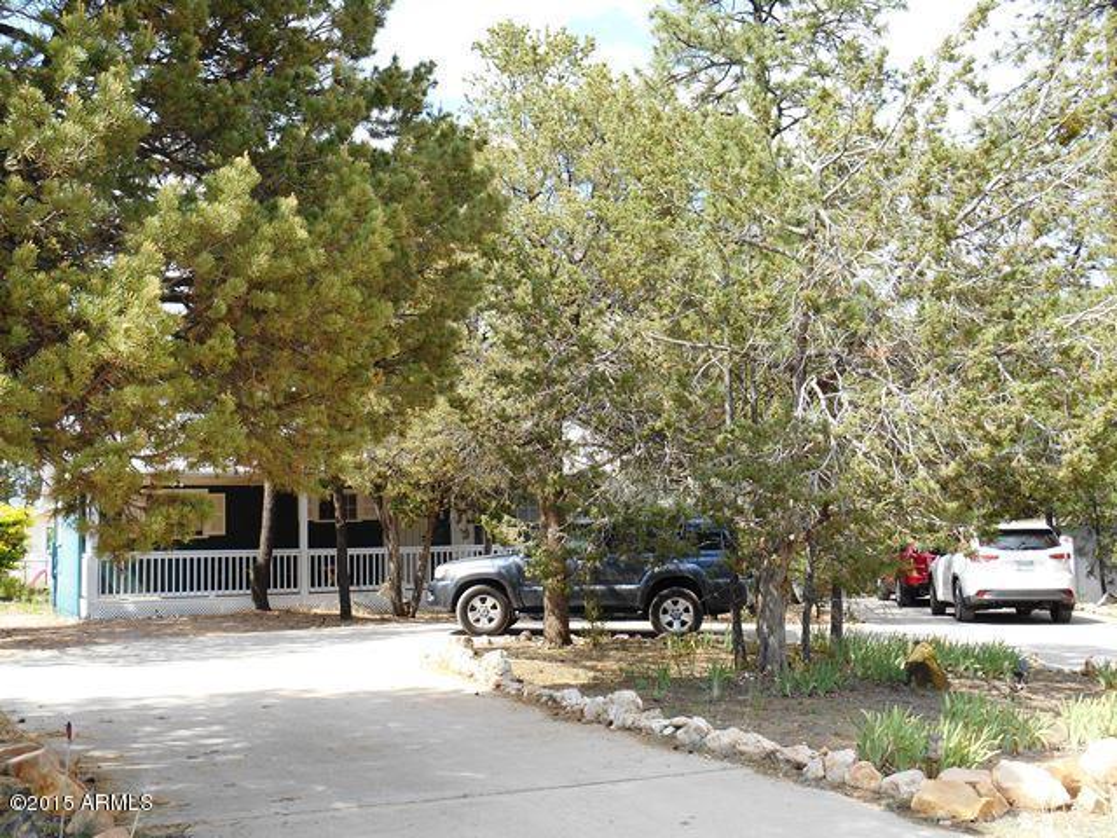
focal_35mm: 41
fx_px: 1323
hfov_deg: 45.8
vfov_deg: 35.1
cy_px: 419
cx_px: 558
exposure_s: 1/200
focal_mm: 7.2
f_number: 3.9
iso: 80
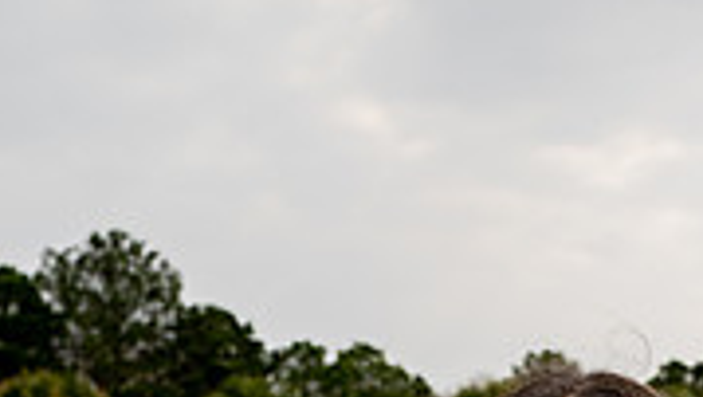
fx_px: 1716
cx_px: 522
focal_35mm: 92
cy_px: 873
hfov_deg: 22.9
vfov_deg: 11.5
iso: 125
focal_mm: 35
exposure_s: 1/250
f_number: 8
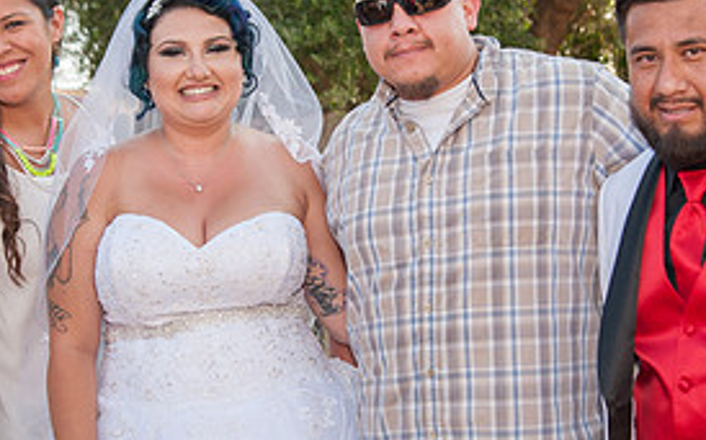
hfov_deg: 25.2
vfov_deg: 15.9
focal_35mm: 82
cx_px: 312
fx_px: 1577
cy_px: 239
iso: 200
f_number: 5
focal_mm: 38
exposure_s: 1/640
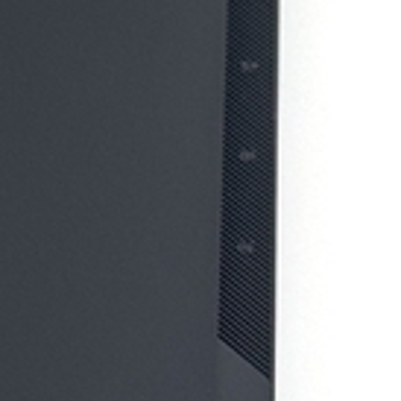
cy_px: 64
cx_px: -304
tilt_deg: -43.8
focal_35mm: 248
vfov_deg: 7.0
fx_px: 3250
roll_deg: +1.0
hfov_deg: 6.9
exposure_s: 1/100
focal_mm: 6.76
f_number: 1.78
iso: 50
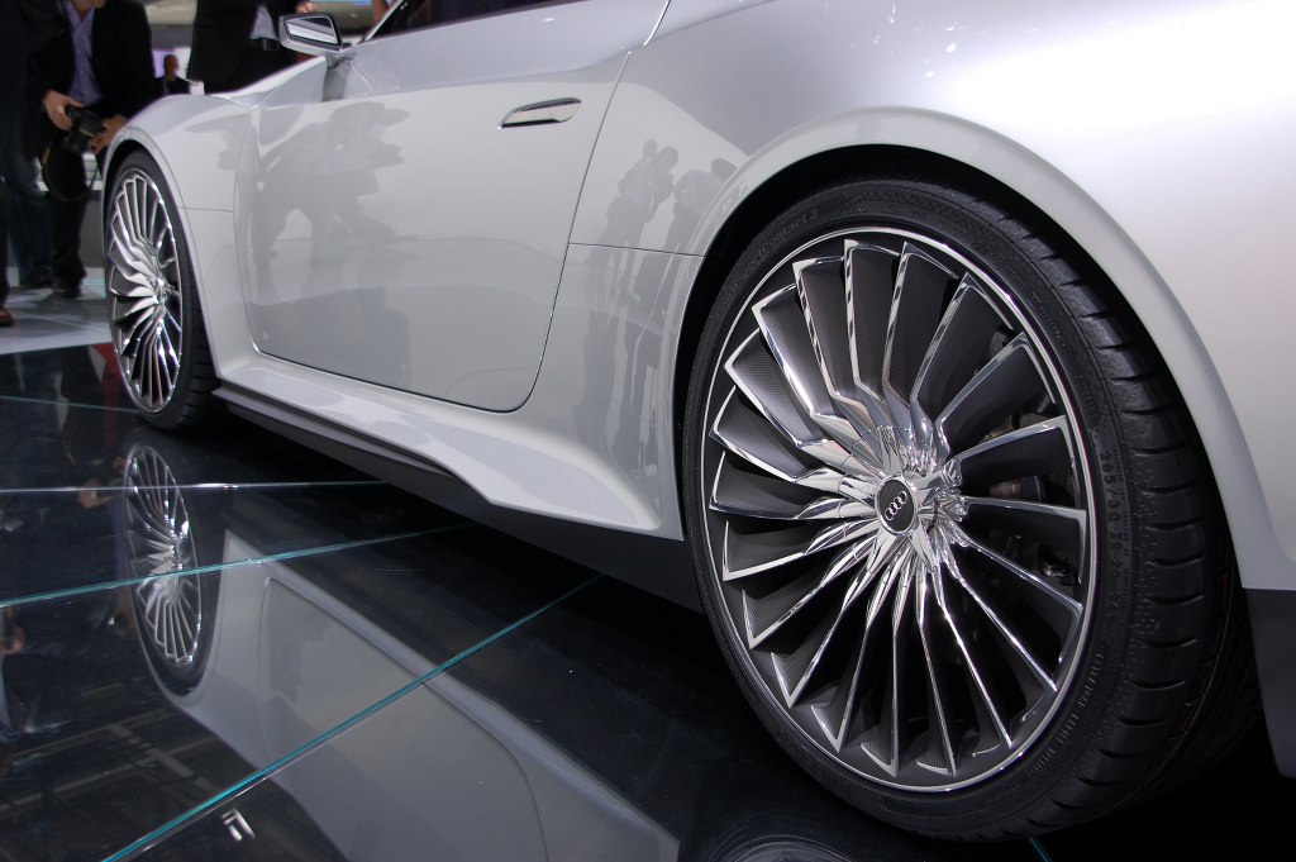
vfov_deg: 29.8
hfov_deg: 43.6
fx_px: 1619
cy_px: 431
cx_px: 648
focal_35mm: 45
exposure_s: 1/125
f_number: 5.6
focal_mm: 30
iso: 200
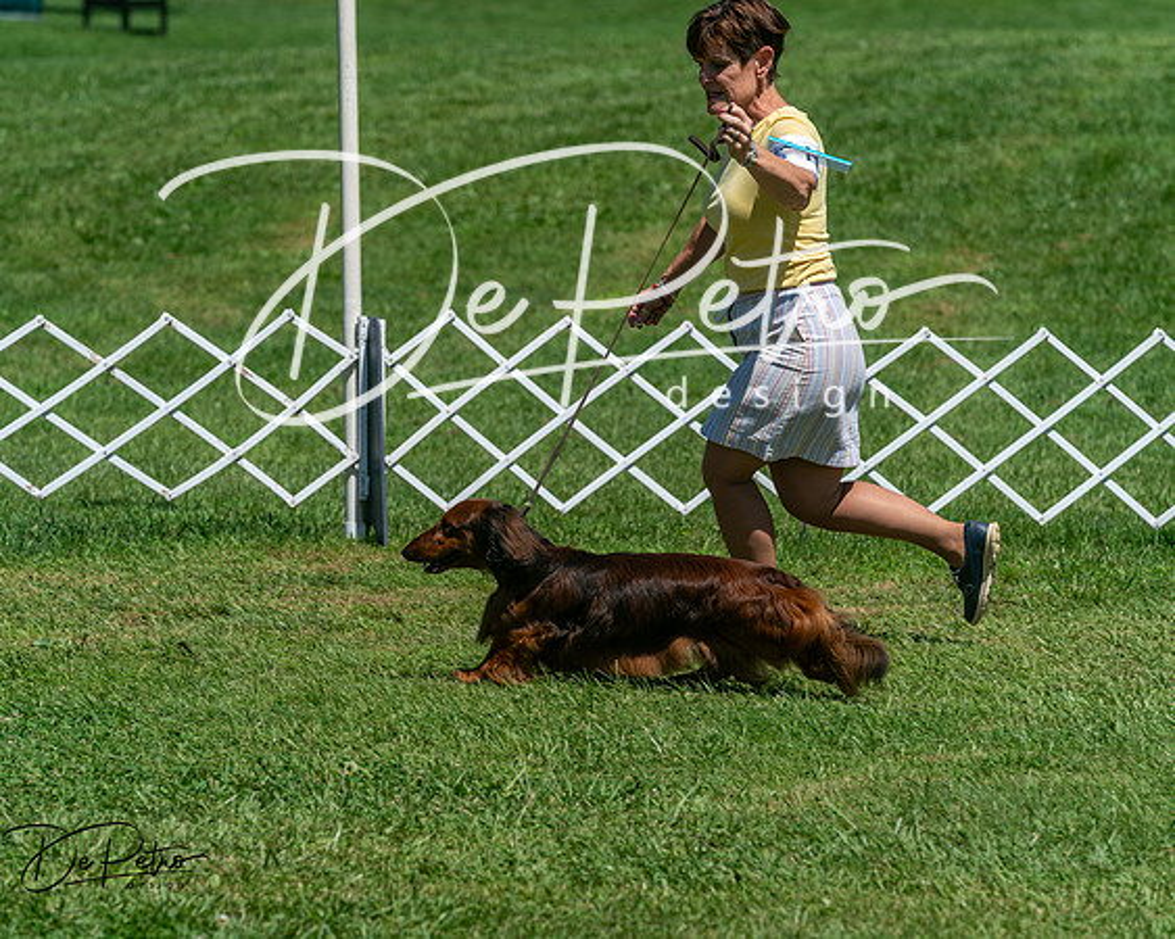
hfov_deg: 10.6
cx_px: 588
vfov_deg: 8.5
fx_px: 6342
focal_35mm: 182
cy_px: 470
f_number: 5.6
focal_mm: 162
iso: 80
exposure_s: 1/1000
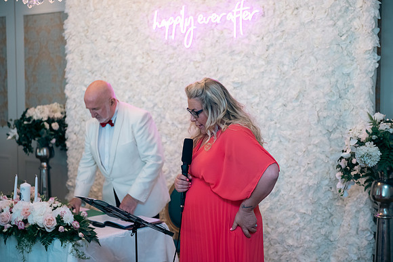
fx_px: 677
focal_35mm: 62
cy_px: 131
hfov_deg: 32.4
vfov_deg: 21.9
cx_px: 196
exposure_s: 1/160
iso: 640
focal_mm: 62
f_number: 3.5
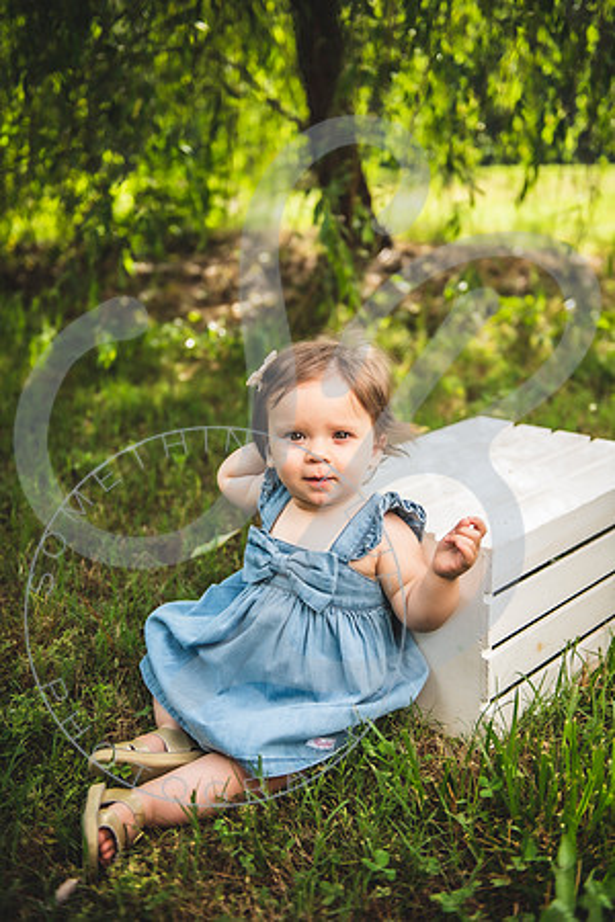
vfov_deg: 50.7
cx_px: 308
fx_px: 974
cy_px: 461
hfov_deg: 35.1
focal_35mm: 38
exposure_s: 1/400
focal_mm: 38
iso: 100
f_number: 2.8
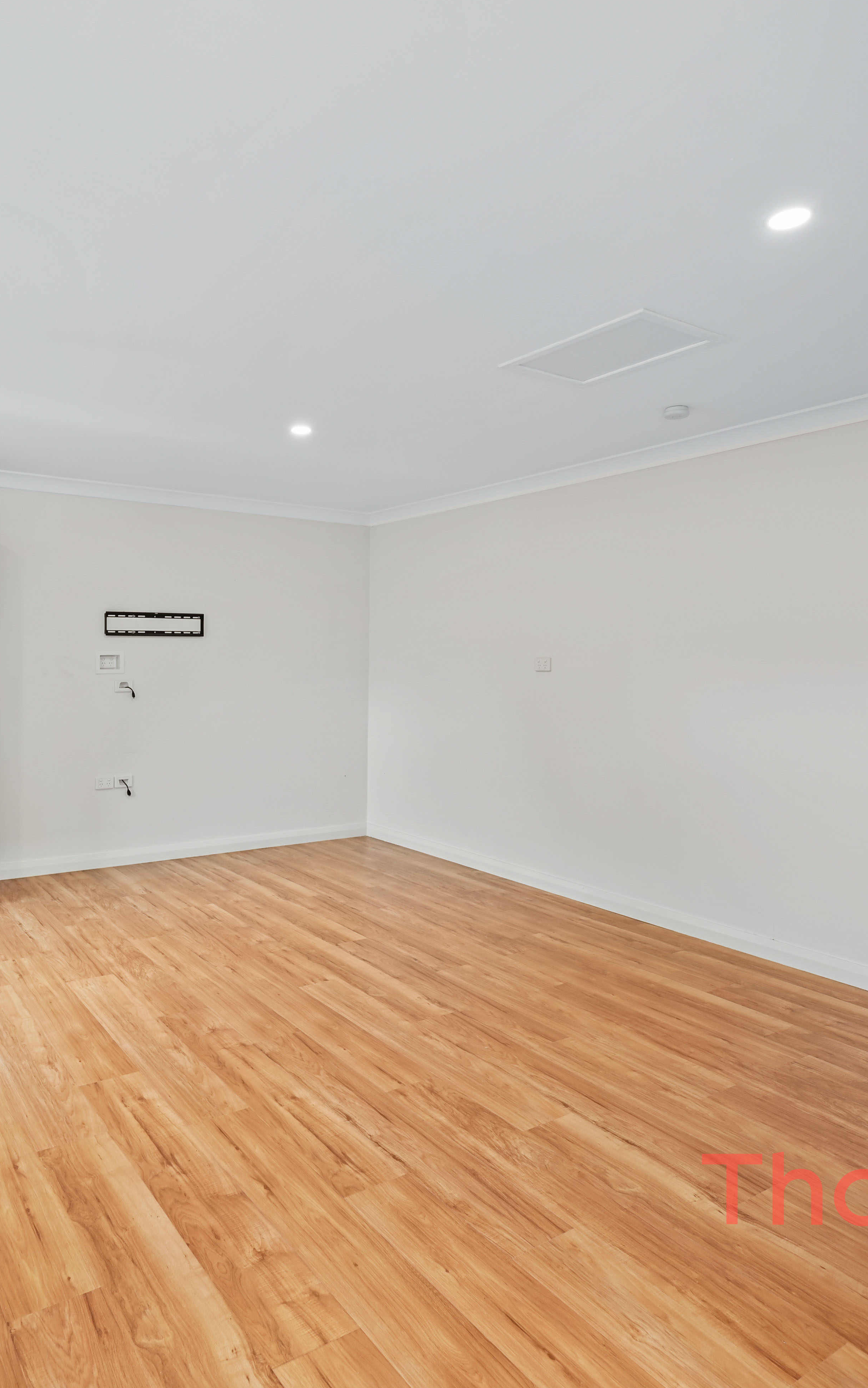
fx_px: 833
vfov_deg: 79.6
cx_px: 311
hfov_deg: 54.3
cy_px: 704
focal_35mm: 22
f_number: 4
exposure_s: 1/5
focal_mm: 14
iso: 100
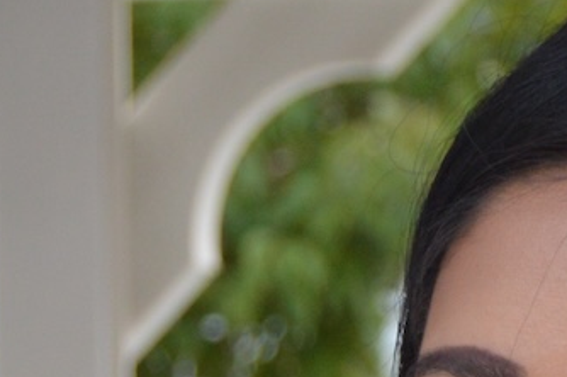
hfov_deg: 5.0
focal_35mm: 404
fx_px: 6357
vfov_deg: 3.4
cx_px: 1034
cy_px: 783
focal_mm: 45
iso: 560
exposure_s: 1/60
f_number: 5.3
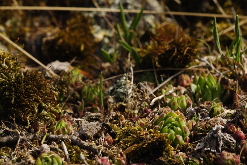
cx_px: 124
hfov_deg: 16.0
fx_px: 876
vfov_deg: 10.8
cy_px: 82
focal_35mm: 128
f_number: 8
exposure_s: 1/200
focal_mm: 85
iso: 100
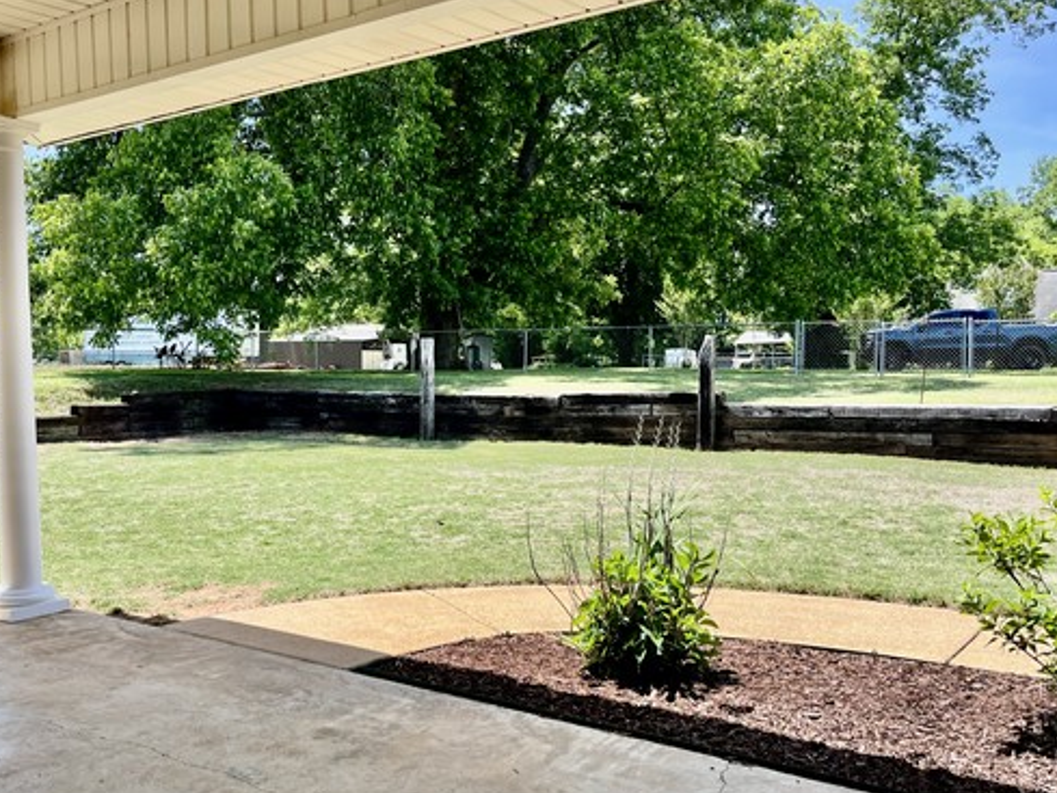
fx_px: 1038
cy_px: 443
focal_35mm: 34
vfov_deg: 41.7
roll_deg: +0.3
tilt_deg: -3.4
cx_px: 434
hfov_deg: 53.6
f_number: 1.6
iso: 50
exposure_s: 1/1441
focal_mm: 5.1
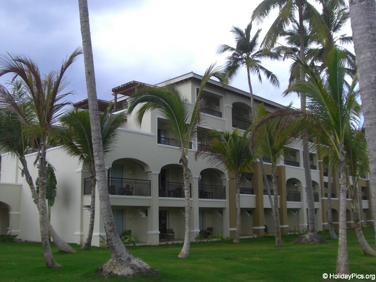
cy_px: 141
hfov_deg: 49.0
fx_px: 413
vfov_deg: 37.7
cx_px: 188
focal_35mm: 38
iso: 100
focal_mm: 6.2
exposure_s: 1/100
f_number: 8
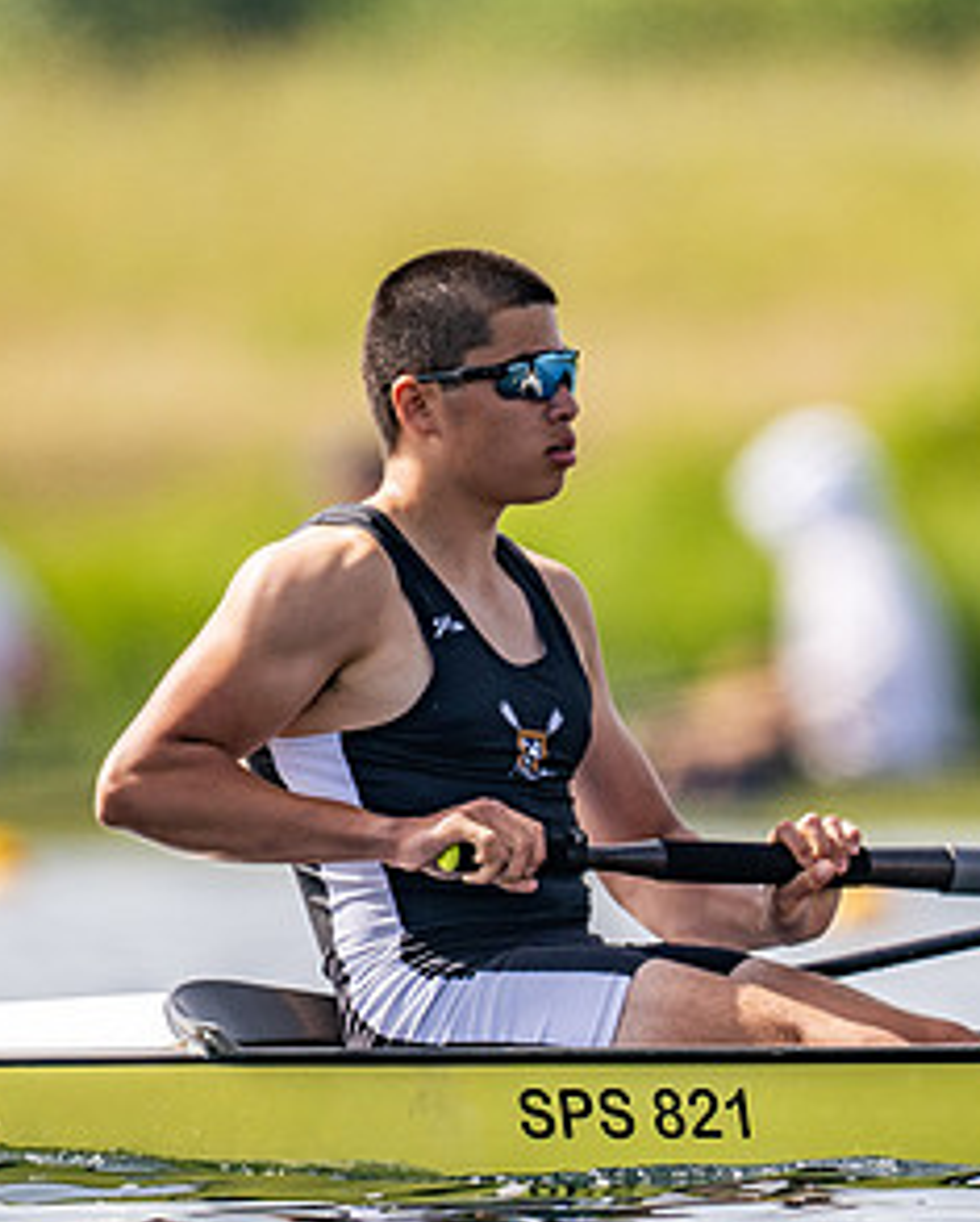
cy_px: 696
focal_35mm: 1670
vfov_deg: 1.2
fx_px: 60452
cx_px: 1084
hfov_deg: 0.9
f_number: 4
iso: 200
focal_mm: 600
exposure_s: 1/2500
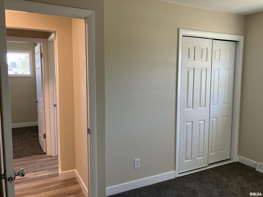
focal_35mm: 28
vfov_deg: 49.7
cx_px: 132
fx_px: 213
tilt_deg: -5.8
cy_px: 98
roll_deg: +0.1
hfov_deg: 63.4
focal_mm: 3.99
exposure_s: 1/60
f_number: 1.8
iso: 64
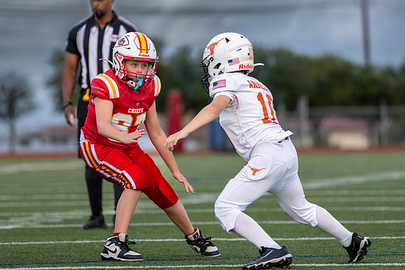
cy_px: 102
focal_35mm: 343
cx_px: 161
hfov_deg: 6.0
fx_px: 3858
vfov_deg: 4.0
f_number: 2.8
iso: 400
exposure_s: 1/2500
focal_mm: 200
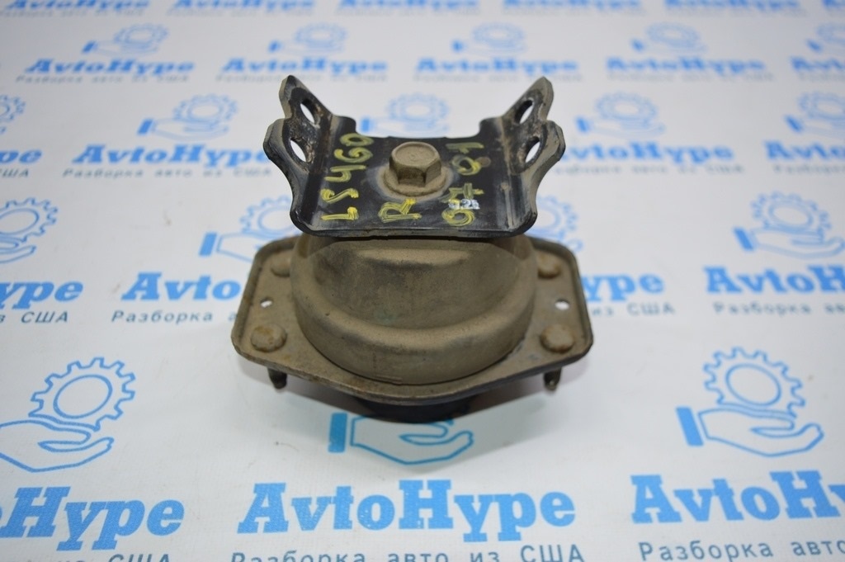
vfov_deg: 43.5
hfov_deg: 62.0
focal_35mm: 30
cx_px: 422
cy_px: 281
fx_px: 704
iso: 400
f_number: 4
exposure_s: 1/100
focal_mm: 20
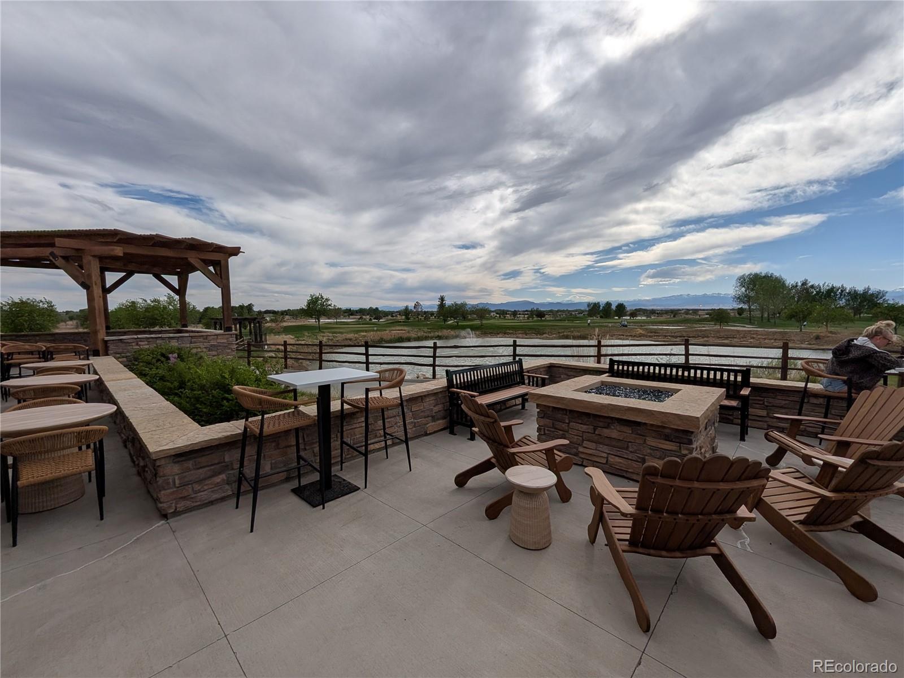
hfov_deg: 106.2
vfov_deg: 89.9
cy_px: 339
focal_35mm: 13
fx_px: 339
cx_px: 452
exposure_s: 1/2732
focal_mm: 1.54
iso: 30
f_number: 2.2
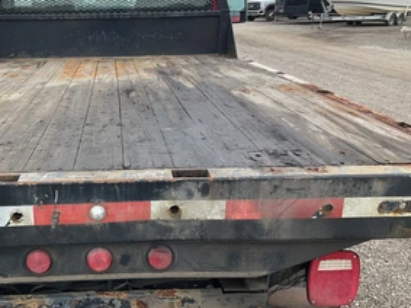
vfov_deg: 35.1
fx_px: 487
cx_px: 125
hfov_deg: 44.9
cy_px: 144
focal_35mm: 41
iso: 25
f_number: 1.8
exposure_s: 1/250
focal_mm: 3
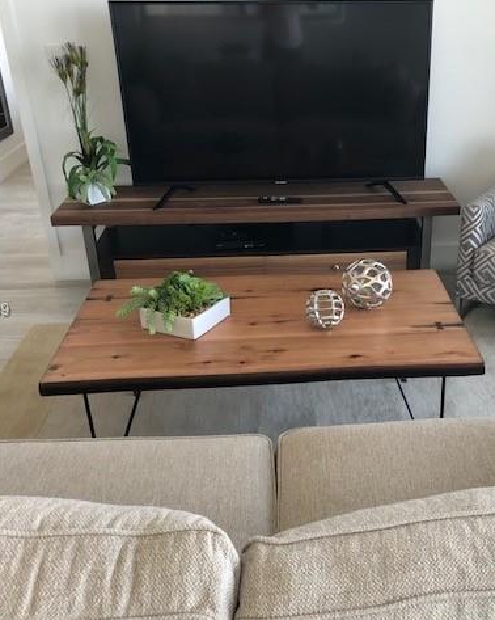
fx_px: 678
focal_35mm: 37
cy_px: 311
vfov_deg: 49.1
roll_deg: +0.3
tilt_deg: -26.9
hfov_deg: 39.5
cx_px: 342
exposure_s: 1/30
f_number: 1.8
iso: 40
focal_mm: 3.99
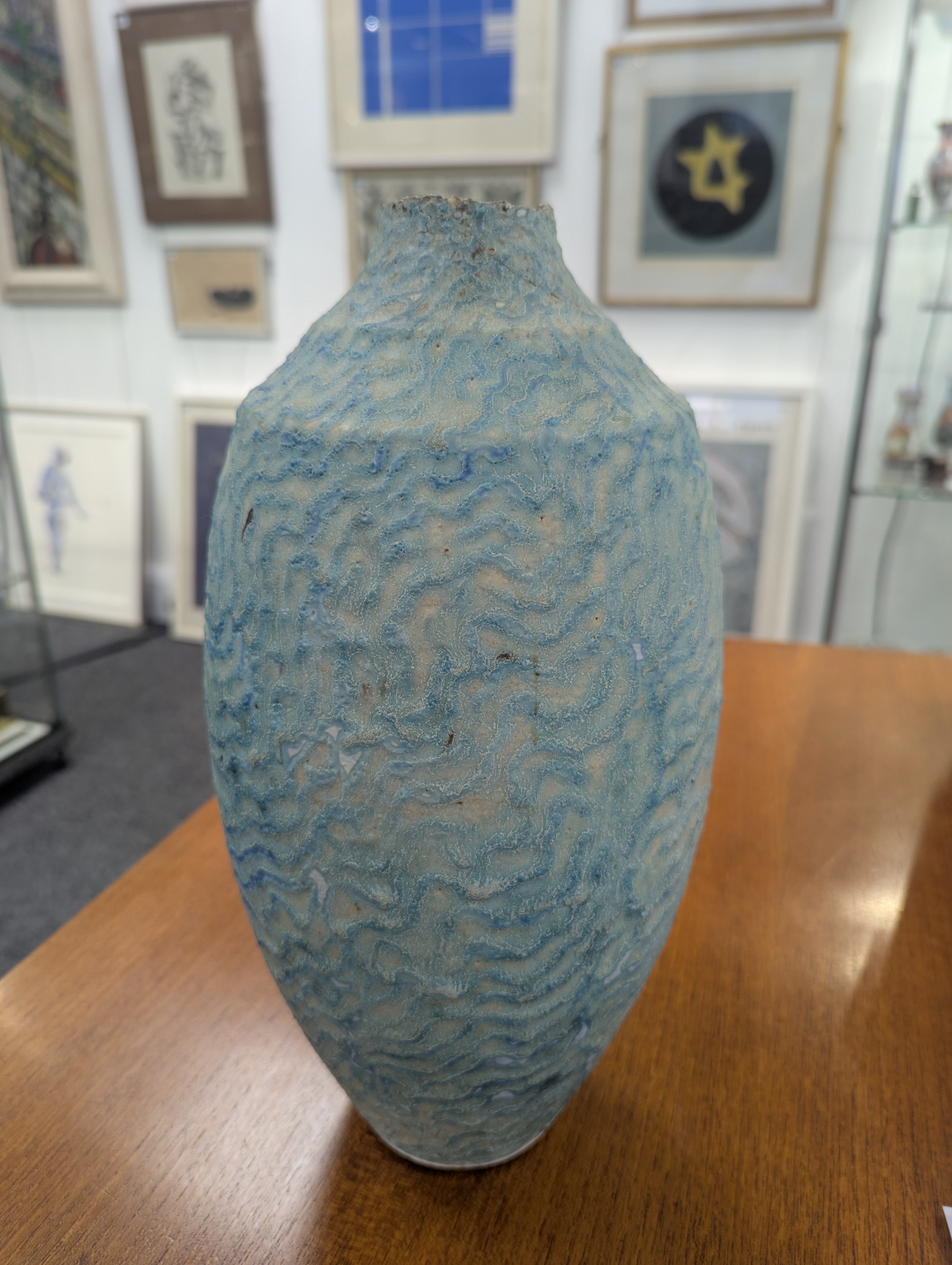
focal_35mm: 24
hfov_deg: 56.9
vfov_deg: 71.5
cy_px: 632
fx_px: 878
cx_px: 476
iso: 53
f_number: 1.85
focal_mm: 6.81
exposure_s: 1/33.3
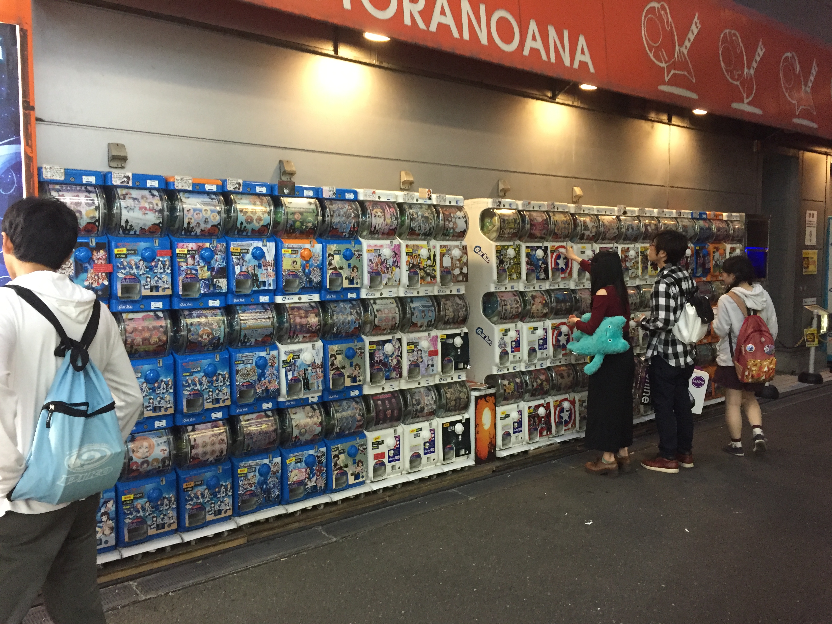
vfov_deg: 48.2
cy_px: 312
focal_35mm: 29
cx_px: 416
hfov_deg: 61.7
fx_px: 697
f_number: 2.2
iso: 250
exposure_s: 1/30
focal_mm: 4.15
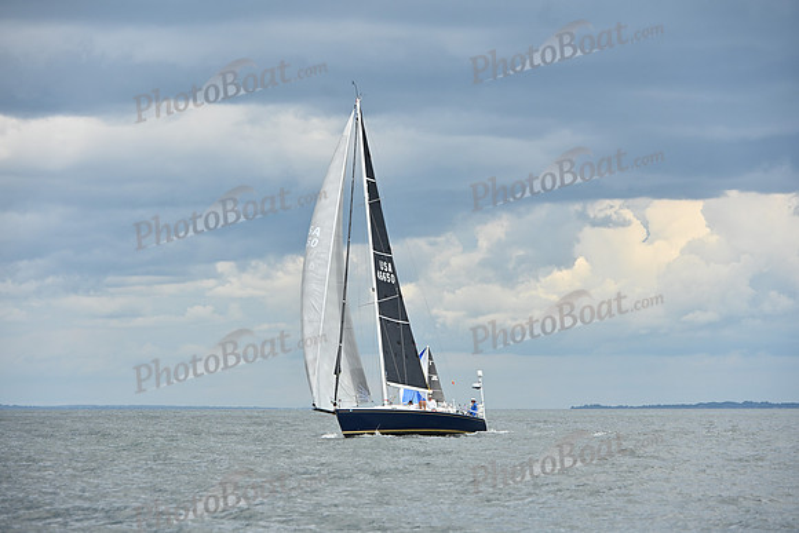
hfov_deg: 15.8
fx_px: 2886
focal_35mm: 130
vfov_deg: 10.6
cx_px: 400
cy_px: 266
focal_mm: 130
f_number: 5.6
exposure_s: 1/800
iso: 250
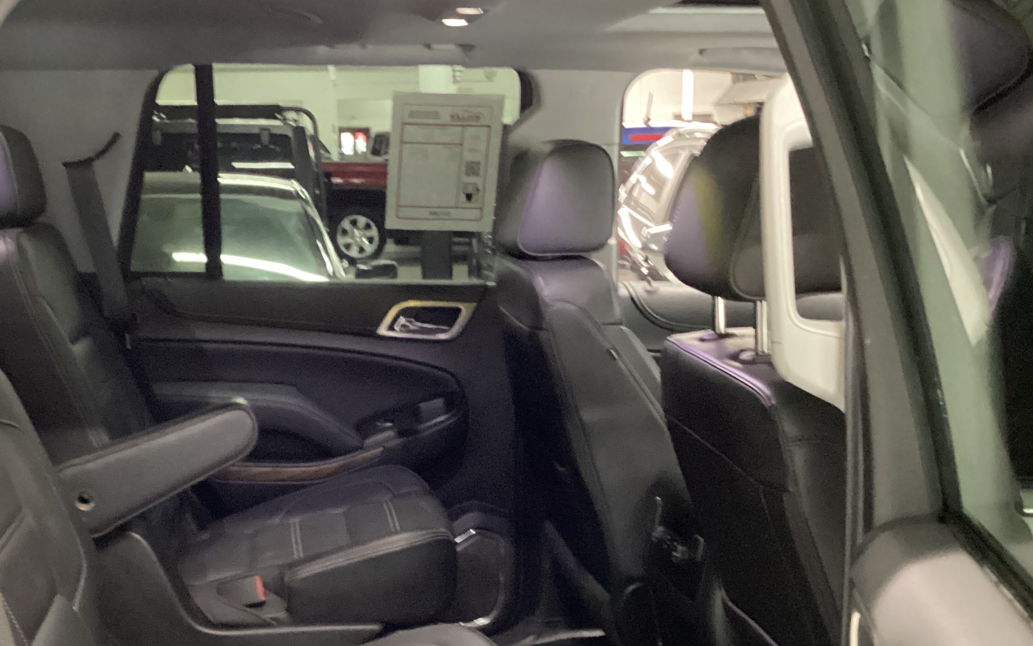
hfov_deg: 41.6
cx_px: 403
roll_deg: +1.0
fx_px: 1352
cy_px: 462
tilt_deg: -14.7
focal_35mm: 48
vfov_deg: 26.6
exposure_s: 1/20
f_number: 2.4
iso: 640
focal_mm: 3.3
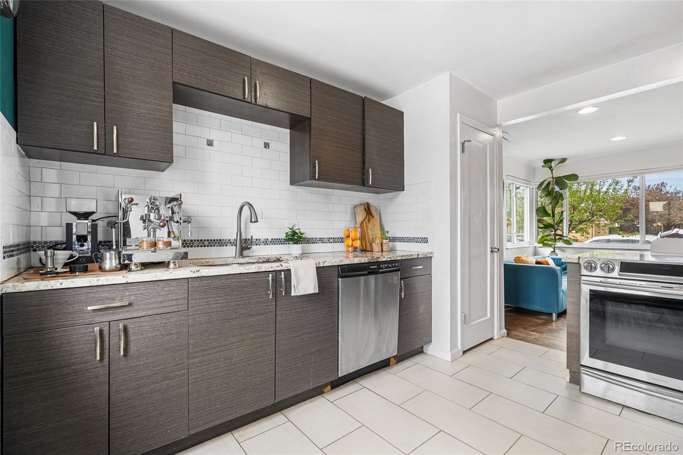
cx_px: 342
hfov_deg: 96.7
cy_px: 228
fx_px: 304
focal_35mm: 16
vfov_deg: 73.8
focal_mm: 16
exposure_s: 1/2
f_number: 8
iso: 200
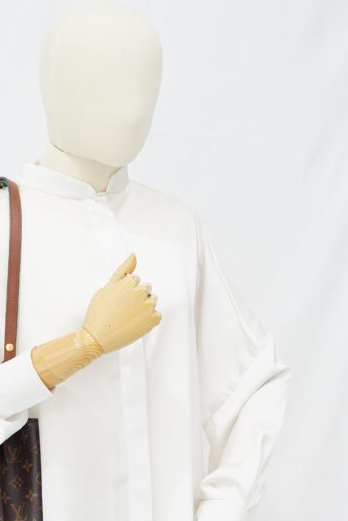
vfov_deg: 20.8
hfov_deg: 14.2
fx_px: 1390
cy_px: 473
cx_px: 67
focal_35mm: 96
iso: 640
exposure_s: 1/8
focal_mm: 50
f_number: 6.3
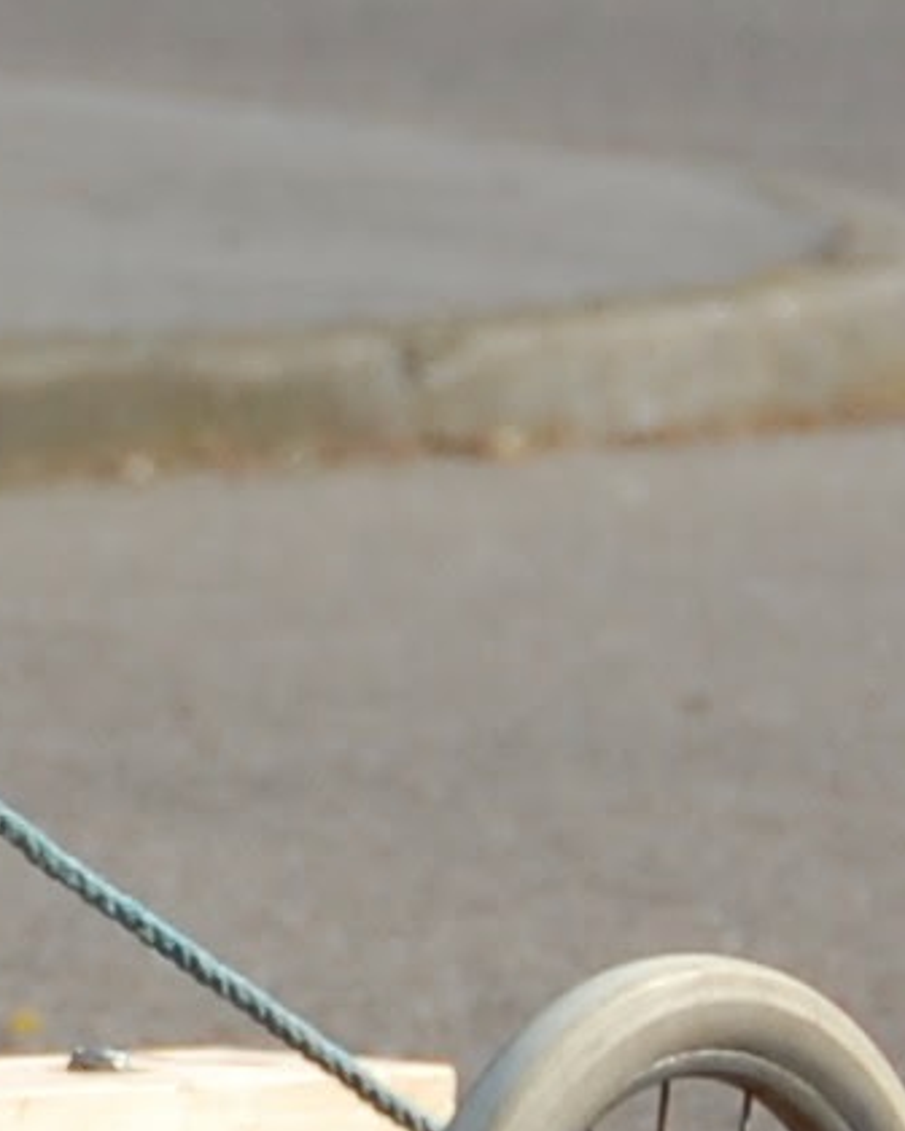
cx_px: -2023
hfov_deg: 1.9
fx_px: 27688
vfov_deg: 2.3
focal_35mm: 827
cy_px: 59
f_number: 5.6
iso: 200
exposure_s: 1/800
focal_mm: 82
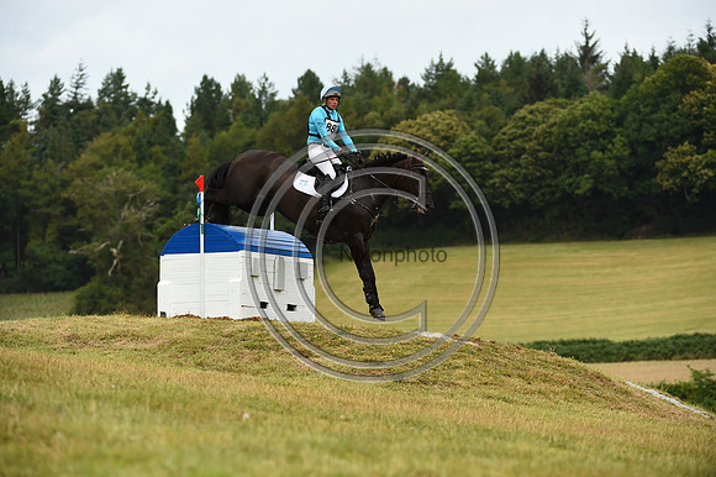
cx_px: 358
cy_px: 238
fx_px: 3975
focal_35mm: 200
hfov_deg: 10.3
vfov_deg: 6.9
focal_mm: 200
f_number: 5.6
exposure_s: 1/1250
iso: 320
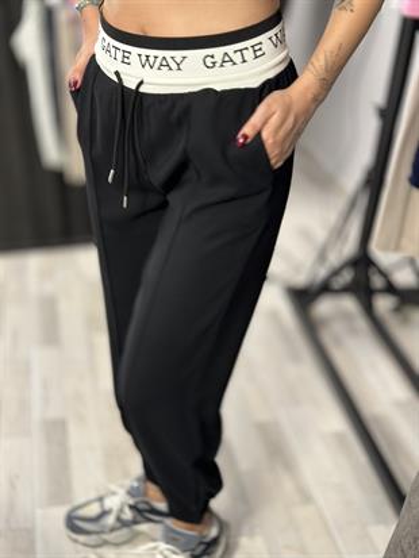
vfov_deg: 39.6
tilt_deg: -28.4
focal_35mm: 48
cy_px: 279
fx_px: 774
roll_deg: -7.7
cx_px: 210
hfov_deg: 30.3
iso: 125
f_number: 1.78
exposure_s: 1/50
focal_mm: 6.86
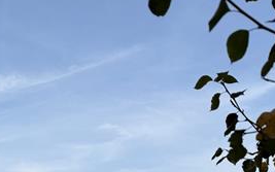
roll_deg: -1.2
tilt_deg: +9.6
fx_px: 457
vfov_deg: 20.0
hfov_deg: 30.6
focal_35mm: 61
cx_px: -11
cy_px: 206
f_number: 1.78
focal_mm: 6.76
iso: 80
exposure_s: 1/6173
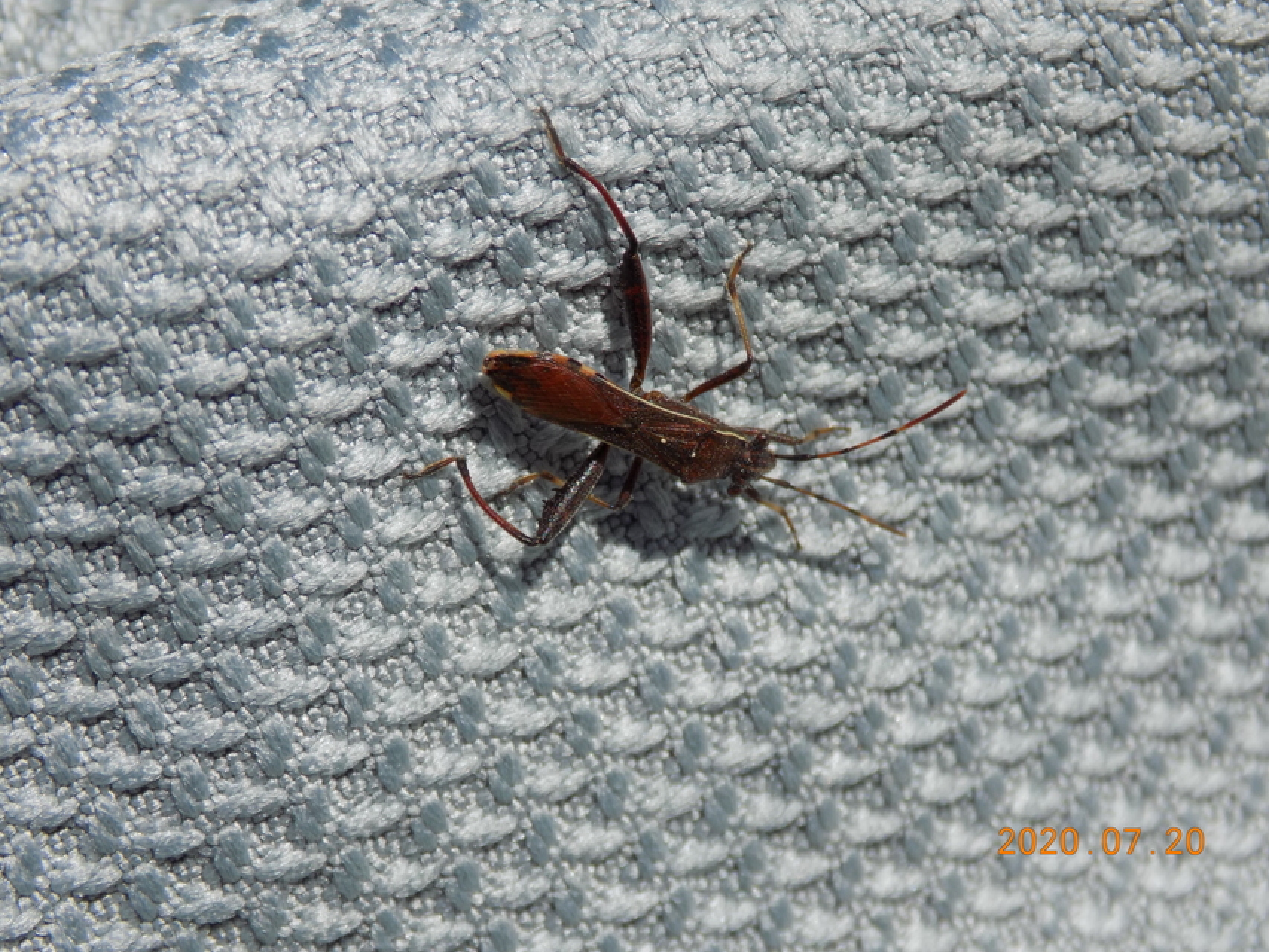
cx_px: 634
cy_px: 476
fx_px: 4326
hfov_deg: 16.7
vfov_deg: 12.6
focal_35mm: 118
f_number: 4.8
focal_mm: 20.9
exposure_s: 1/1000
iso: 80
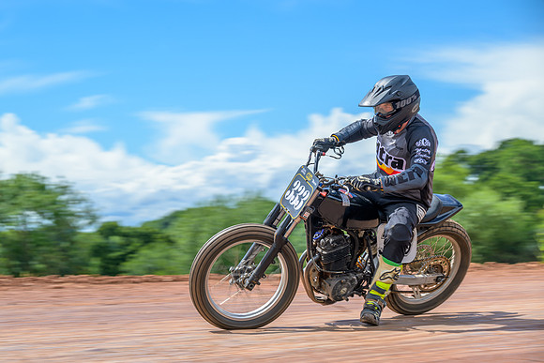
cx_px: 272
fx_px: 1663
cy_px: 182
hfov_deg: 18.6
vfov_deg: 12.5
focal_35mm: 110
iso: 72
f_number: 8
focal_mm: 110
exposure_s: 1/200
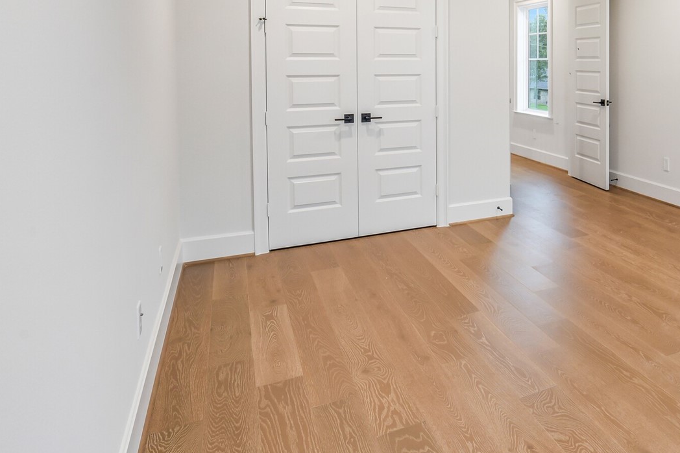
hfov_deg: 58.2
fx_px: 548
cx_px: 555
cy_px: 75
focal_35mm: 29
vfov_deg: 42.4
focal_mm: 14
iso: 500
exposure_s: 1/13
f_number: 11
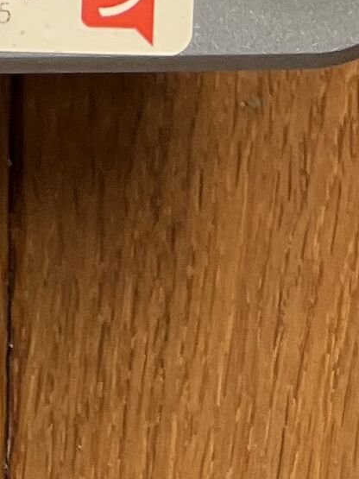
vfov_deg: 8.3
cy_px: -1123
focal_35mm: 189
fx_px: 2614
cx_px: -808
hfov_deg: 6.9
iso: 64
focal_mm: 5.1
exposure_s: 1/121
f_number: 1.6
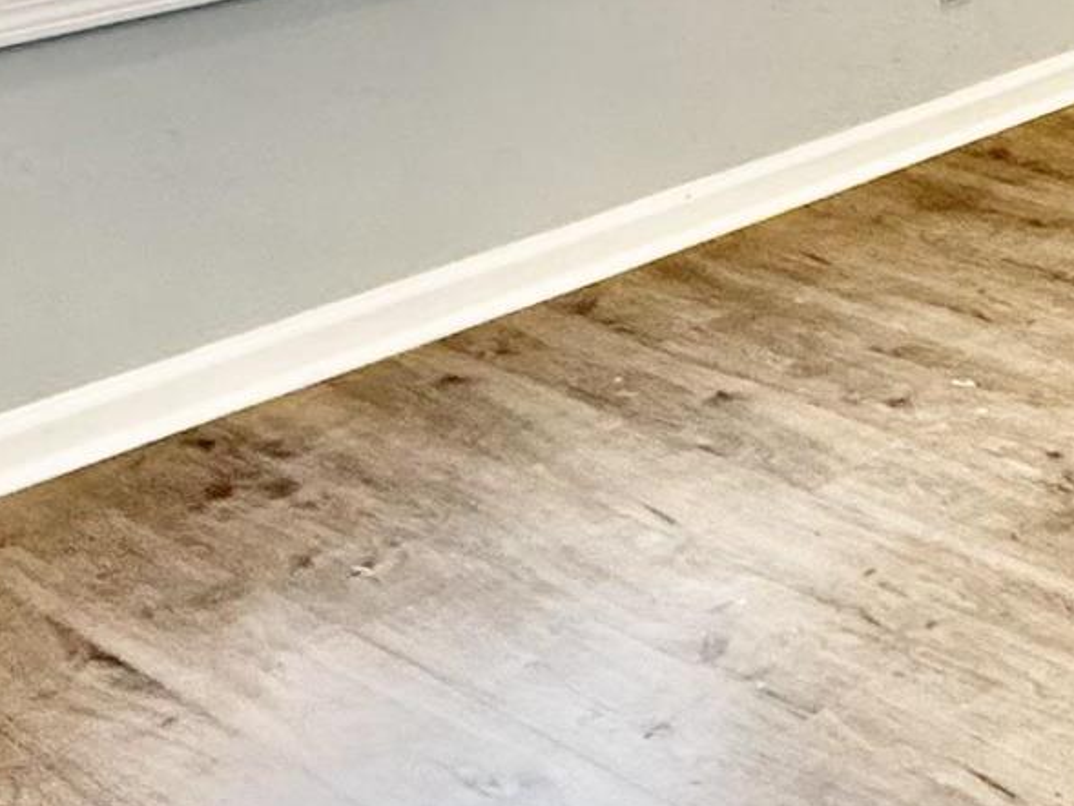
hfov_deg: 22.0
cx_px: 1616
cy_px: -252
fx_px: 2265
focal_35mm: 73
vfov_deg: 18.7
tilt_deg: -9.6
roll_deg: -1.5
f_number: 2.2
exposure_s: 1/60
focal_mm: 2.22
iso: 250
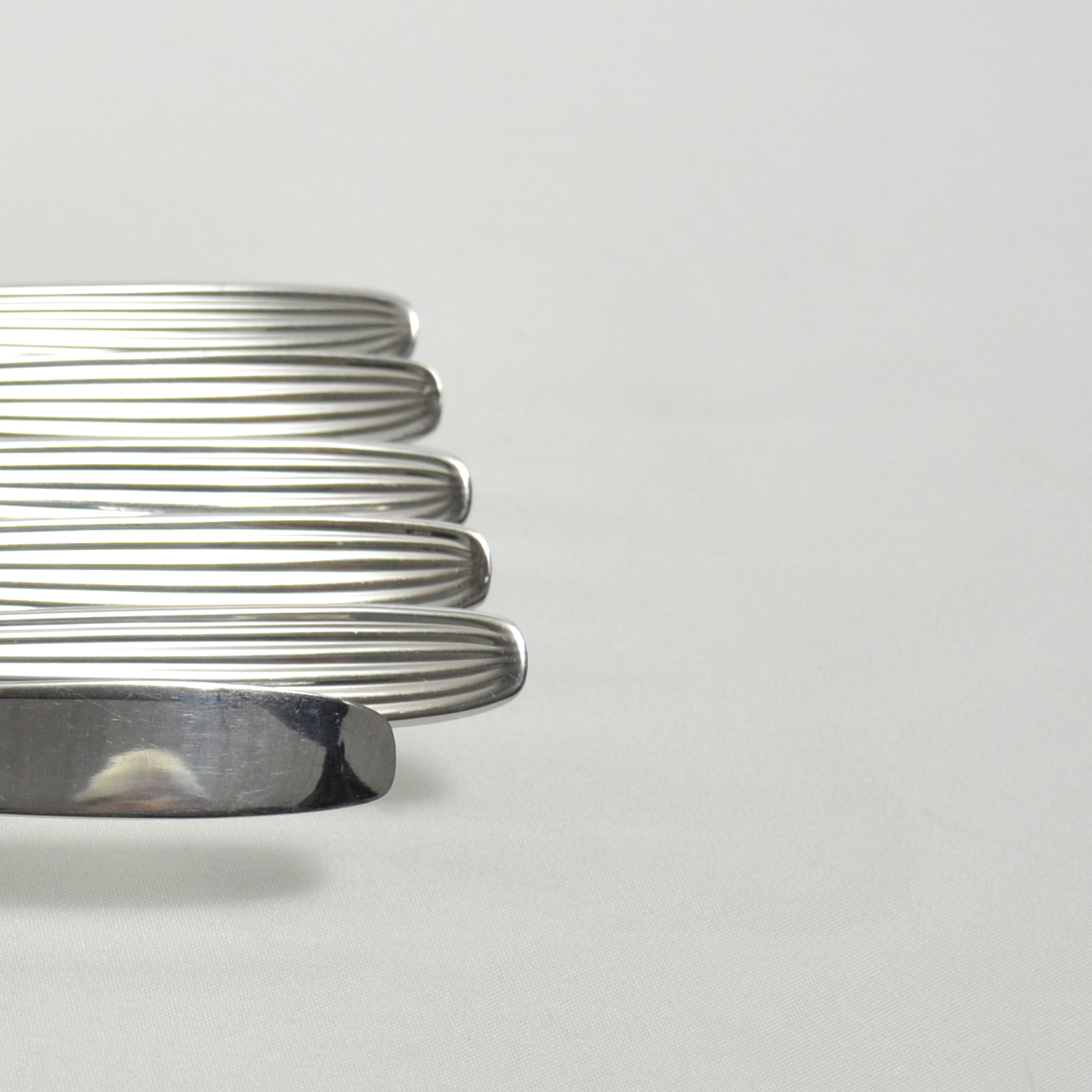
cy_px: 742
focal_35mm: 102
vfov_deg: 17.0
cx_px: -234
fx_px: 3653
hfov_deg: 16.3
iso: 400
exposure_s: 1/4
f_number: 5.6
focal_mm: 25
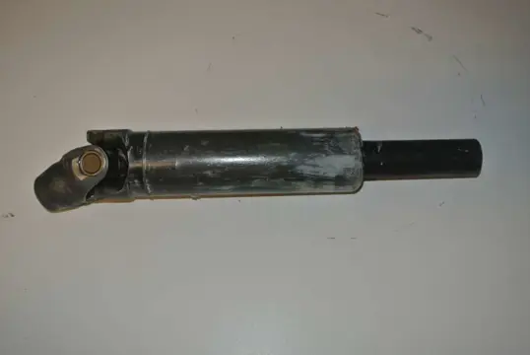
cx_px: 265
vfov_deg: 39.0
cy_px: 178
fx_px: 501
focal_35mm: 34
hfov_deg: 55.7
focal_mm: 12.7
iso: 200
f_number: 3.8
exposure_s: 1/60
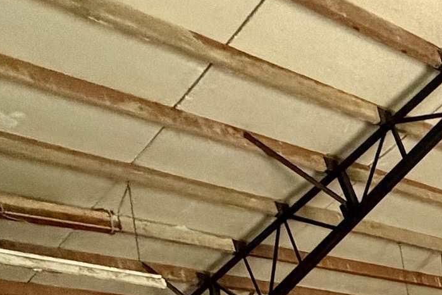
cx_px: 792
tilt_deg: -16.0
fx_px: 786
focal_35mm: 64
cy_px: 663
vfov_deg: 15.1
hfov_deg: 21.2
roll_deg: +1.9
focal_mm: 2.22
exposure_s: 1/60
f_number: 2.2
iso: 400
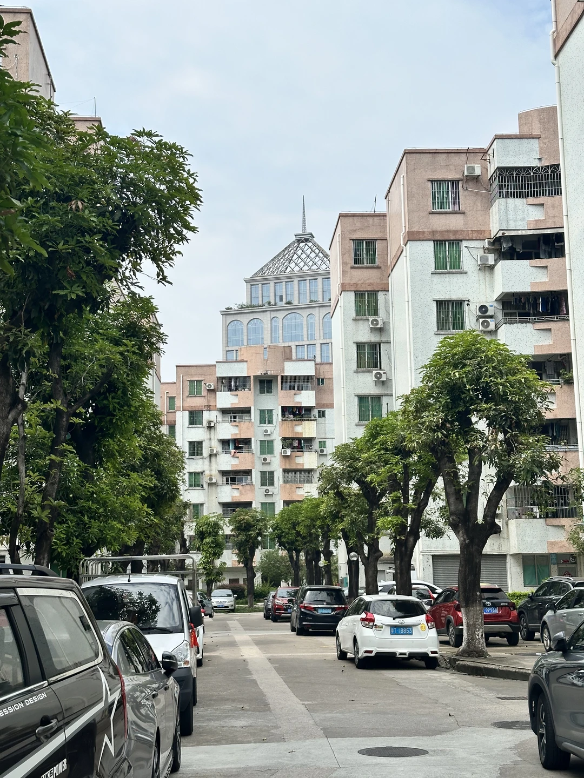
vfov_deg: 39.7
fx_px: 1080
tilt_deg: +9.2
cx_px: 292
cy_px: 389
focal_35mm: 48
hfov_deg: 30.3
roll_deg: +0.4
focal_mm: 6.86
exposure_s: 1/5882
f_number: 1.78
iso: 64
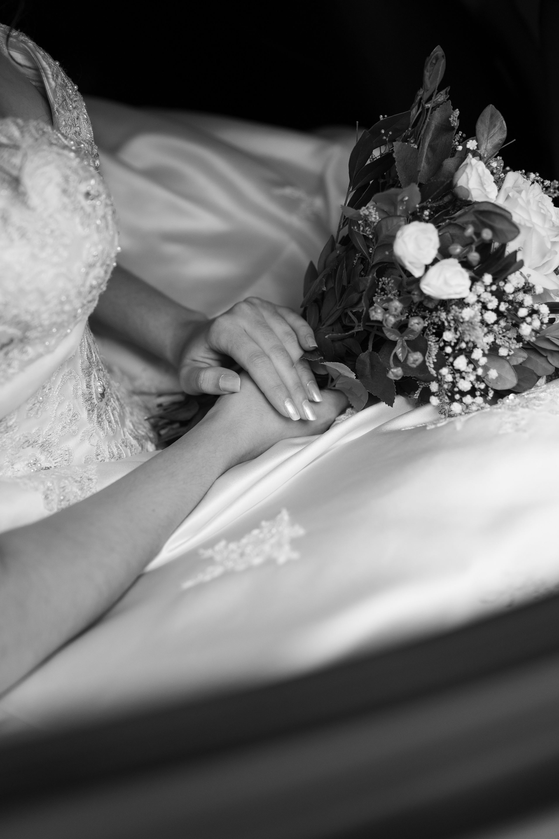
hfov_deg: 27.0
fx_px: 1164
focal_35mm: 50
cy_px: 420
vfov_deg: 39.6
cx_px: 280
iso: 800
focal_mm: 48
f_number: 2.8
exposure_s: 1/400
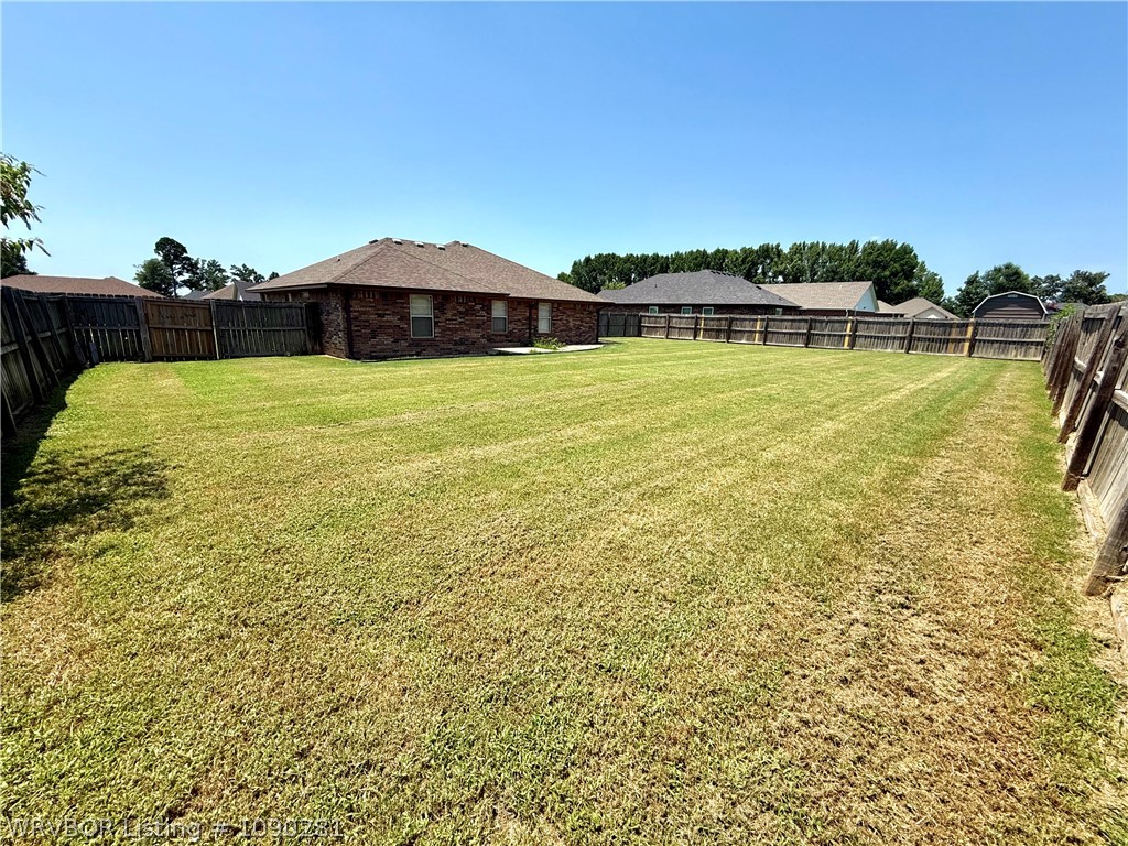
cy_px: 423
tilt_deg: -13.1
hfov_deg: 102.1
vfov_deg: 85.7
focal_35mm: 14
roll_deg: -2.0
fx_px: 456
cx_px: 564
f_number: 2.2
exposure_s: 1/1613
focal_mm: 2.22
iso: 50
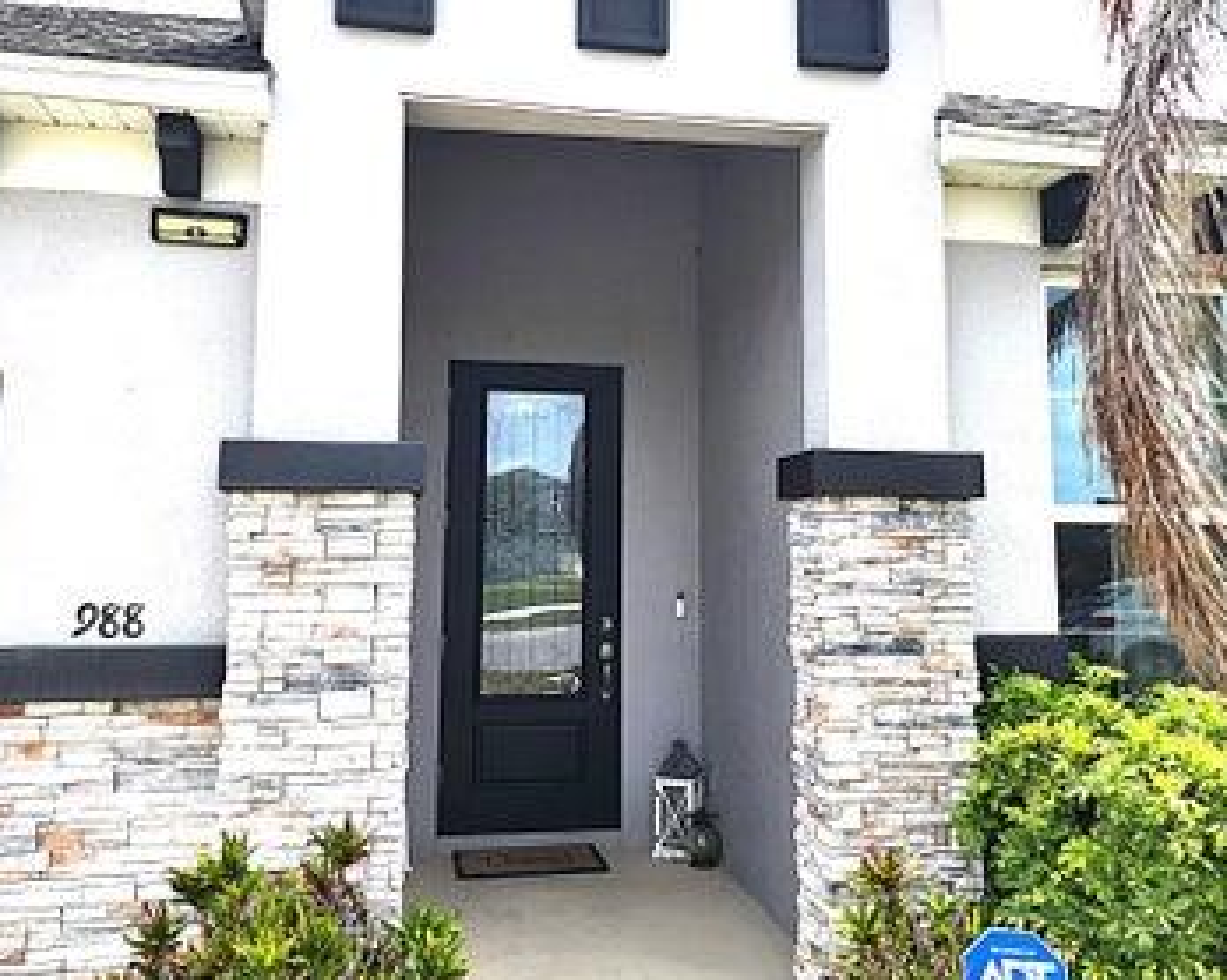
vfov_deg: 47.0
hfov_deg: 57.2
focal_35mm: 31
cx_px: 606
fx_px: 1125
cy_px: 444
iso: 12
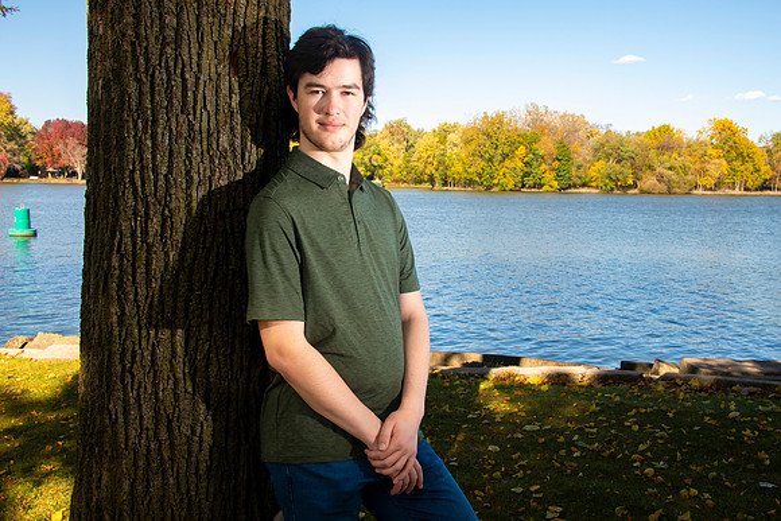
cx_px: 390
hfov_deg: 48.6
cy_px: 260
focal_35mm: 40
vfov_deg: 33.5
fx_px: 865
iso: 800
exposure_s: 1/160
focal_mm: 36
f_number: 14
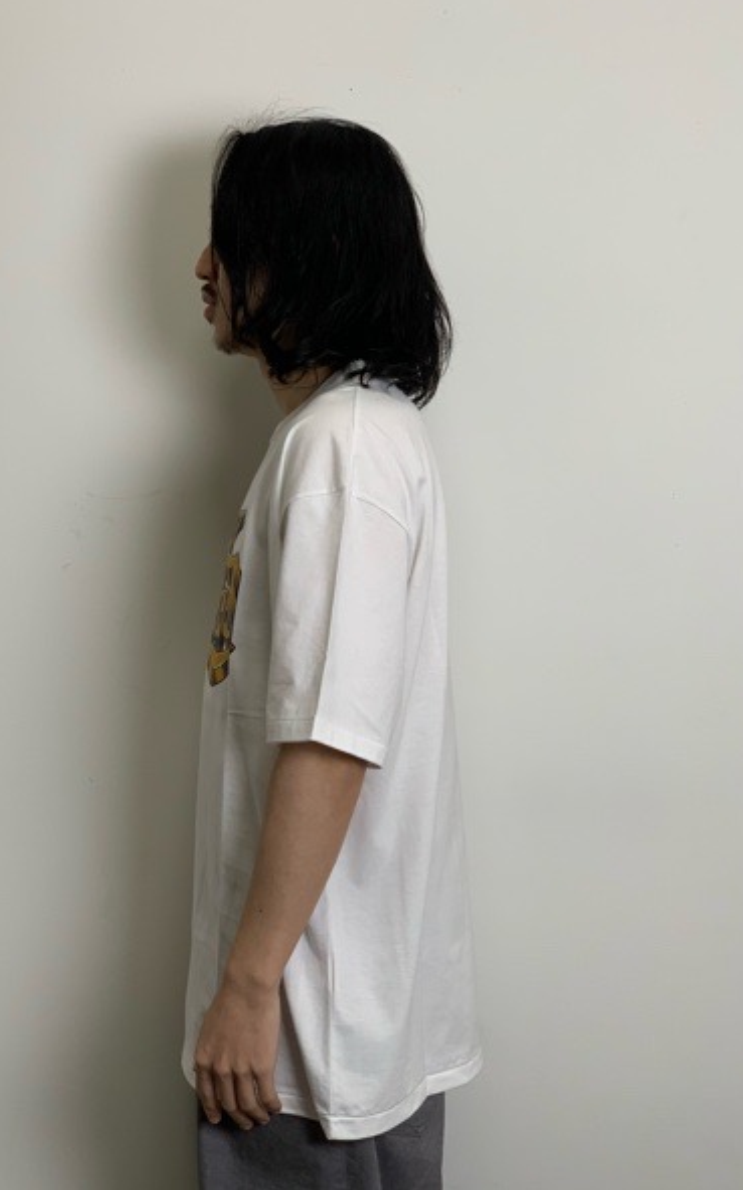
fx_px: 1816
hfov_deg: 23.1
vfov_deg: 36.3
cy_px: 592
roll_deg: -0.4
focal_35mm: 56
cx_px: 334
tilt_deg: -2.9
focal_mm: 6
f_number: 2.4
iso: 64
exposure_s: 1/120
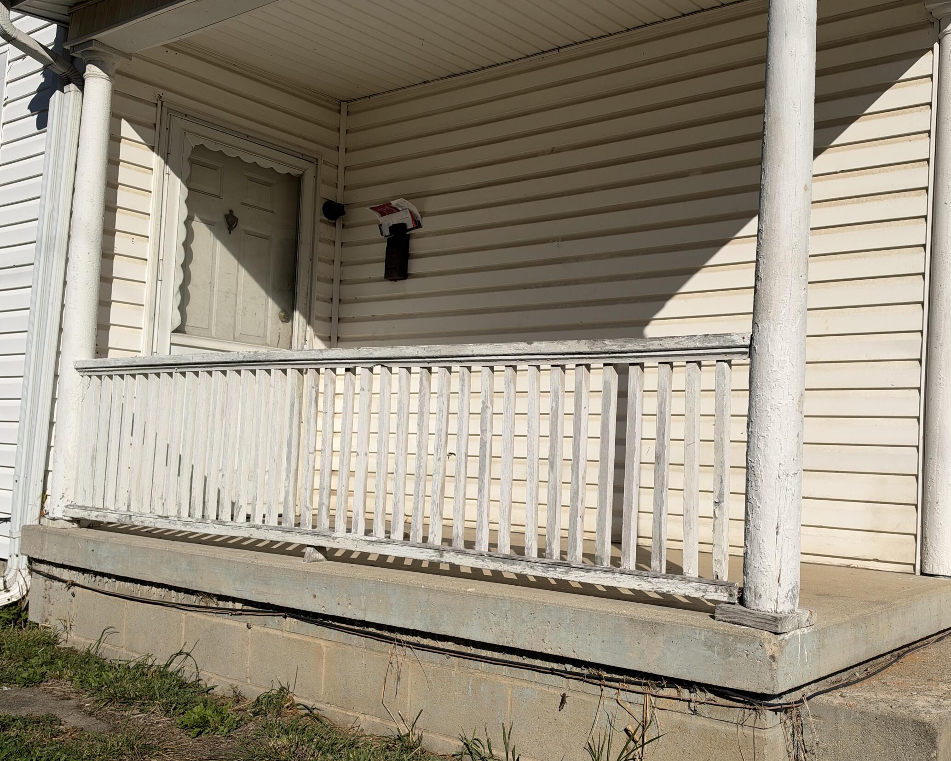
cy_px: 394
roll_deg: -1.8
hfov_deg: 52.6
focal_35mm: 34
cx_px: 558
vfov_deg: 43.4
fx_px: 957
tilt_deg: +3.9
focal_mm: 6.93
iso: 80
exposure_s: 1/16129
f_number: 1.8
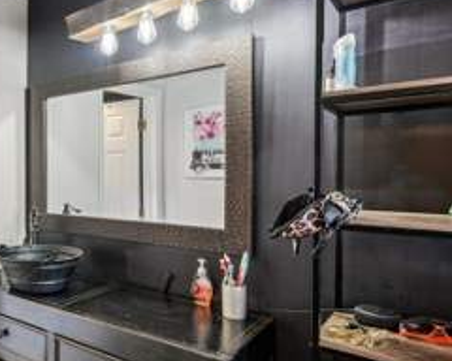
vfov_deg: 48.5
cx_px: 32
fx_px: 401
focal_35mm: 30
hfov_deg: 50.9
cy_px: 185
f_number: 8
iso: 400
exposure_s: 1/15
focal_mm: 16
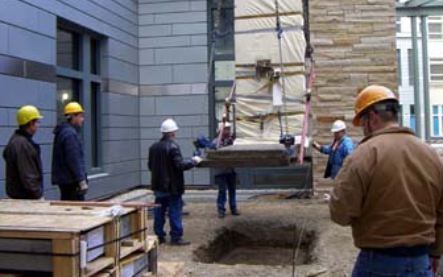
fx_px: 580
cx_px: 247
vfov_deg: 26.8
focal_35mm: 48
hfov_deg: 41.8
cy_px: 111
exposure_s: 1/100
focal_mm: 6.2
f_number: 2.7
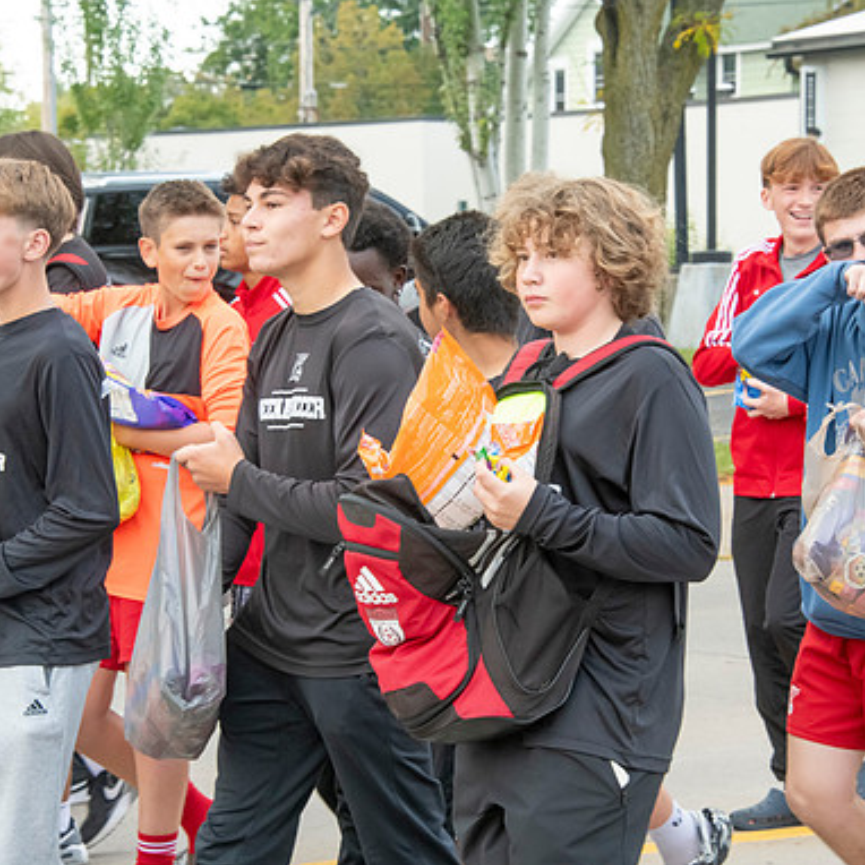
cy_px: 431
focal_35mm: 129
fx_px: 3647
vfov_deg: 13.5
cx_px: 473
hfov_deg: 13.5
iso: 3200
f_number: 11
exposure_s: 1/160
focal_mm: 100
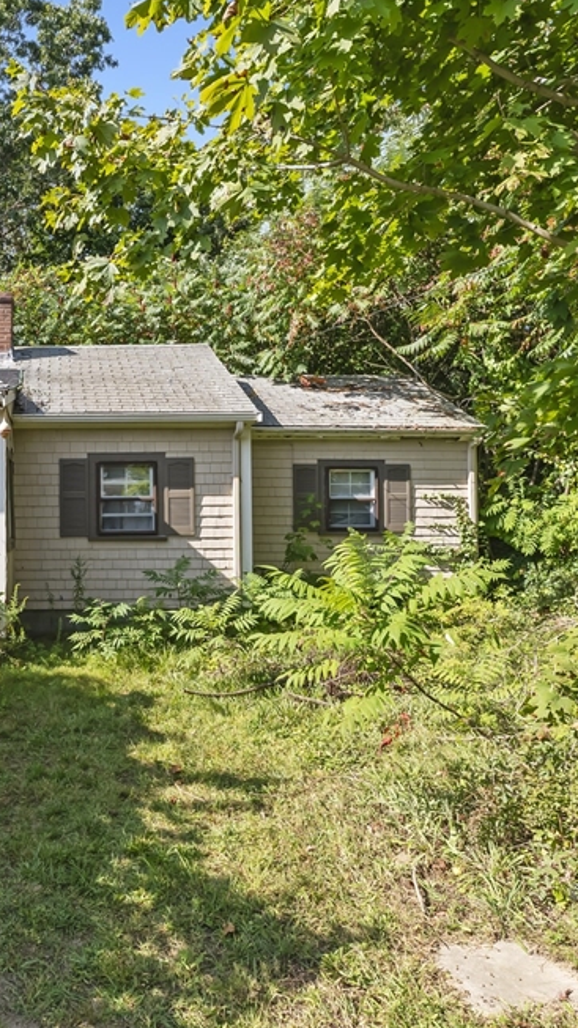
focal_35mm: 23
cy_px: 496
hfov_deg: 45.2
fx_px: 627
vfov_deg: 78.7
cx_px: 65
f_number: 7.1
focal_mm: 14
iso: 160
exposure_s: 1/200
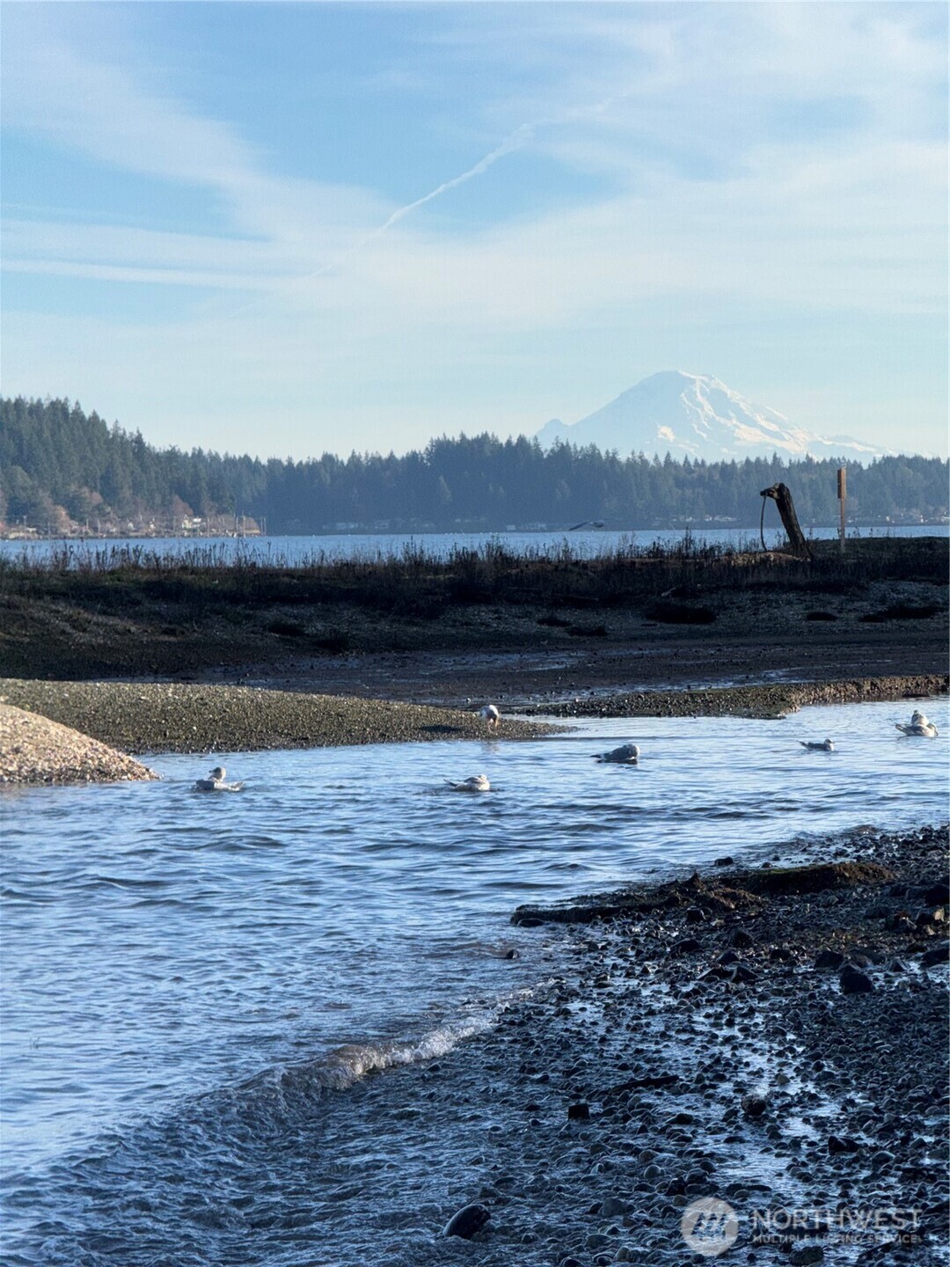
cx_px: 475
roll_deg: +0.6
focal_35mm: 120
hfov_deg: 12.3
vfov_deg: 16.4
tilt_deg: -1.2
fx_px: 4391
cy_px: 634
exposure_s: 1/1227
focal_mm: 15.66
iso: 40
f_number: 2.8
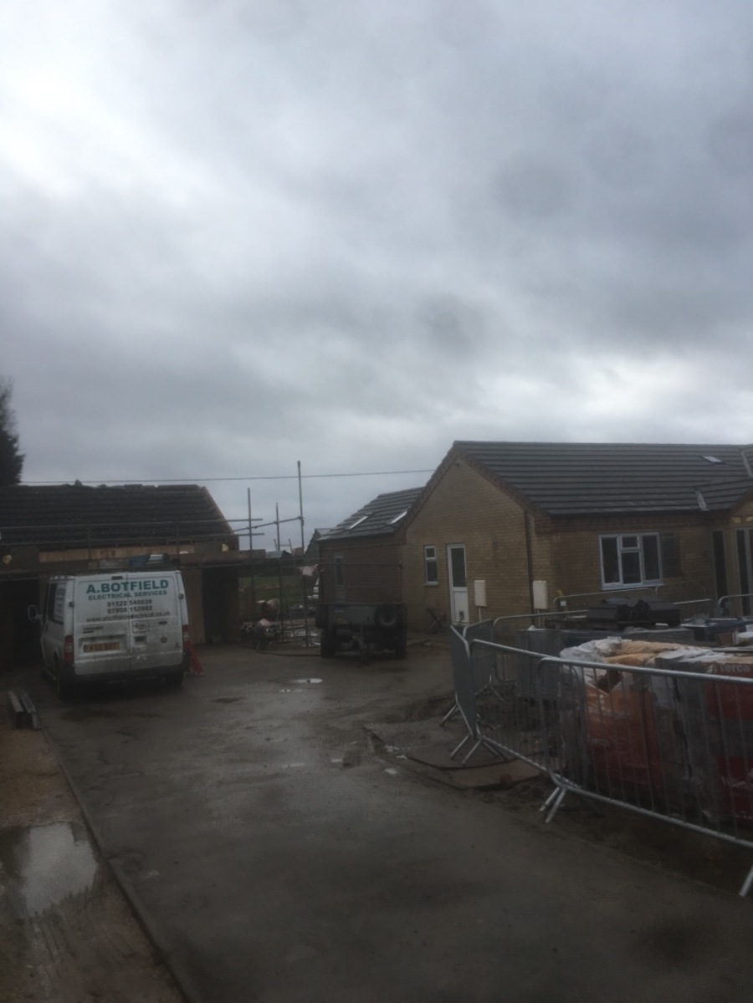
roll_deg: +3.6
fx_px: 841
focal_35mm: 29
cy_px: 502
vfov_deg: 61.7
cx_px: 376
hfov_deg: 48.2
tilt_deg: +2.0
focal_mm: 4.15
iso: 25
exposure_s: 1/513
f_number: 2.2
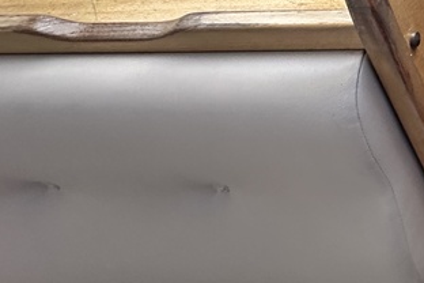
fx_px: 660
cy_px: -84
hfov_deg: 24.1
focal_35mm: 56
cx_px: 696
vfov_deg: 21.8
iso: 160
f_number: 2.2
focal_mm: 2.22
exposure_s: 1/99
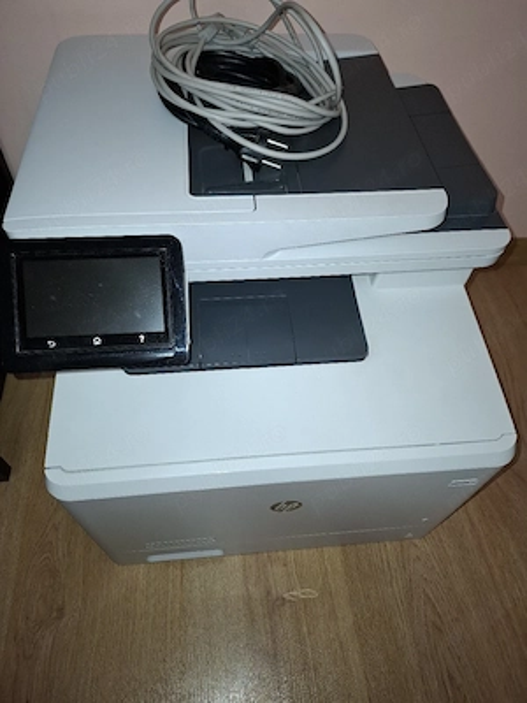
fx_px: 467
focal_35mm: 23
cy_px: 352
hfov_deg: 58.9
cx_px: 264
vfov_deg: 73.9
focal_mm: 5.54
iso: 200
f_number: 1.8
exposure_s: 1/100
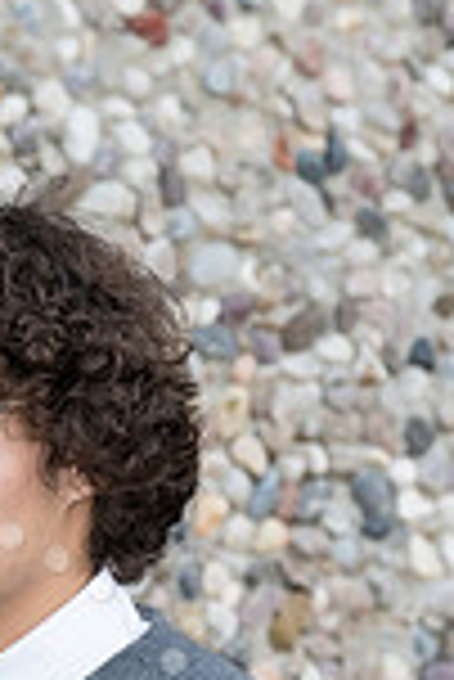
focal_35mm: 535
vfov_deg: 3.8
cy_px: 910
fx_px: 10097
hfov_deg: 2.6
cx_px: -204
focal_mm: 120
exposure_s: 1/60
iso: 640
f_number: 5.6
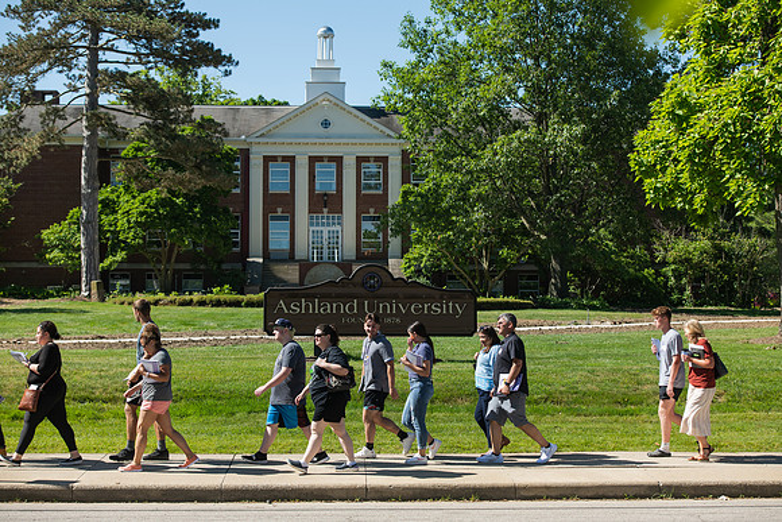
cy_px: 261
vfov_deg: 19.5
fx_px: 1521
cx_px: 391
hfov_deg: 28.8
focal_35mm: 70
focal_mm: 70
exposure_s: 1/500
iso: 100
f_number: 5
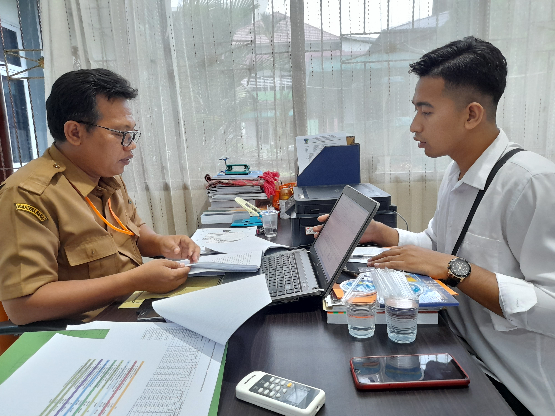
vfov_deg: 54.9
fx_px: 401
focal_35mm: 25
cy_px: 208
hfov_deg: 69.4
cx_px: 278
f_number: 2
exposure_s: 1/25
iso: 500
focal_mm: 4.6
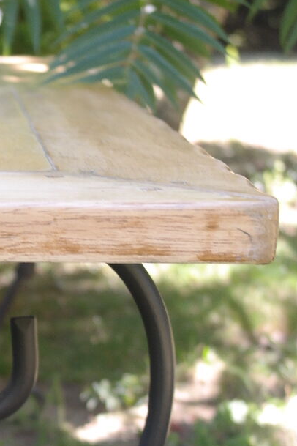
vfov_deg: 14.4
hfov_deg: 9.6
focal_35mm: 139
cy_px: 491
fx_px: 1720
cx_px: -121
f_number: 4.5
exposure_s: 1/60
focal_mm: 32
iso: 200
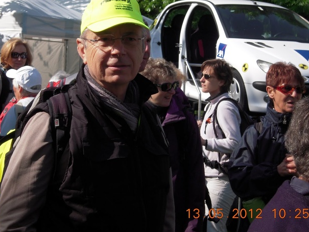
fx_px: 946
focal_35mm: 106
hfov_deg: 18.5
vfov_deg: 14.0
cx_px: 124
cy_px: 97
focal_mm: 14.5
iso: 100
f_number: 4.7
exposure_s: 1/500
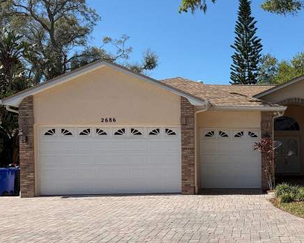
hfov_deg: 39.8
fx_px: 387
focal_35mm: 43
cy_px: 160
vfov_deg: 34.6
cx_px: 273
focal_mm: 6.76
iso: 80
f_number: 1.78
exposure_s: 1/5714
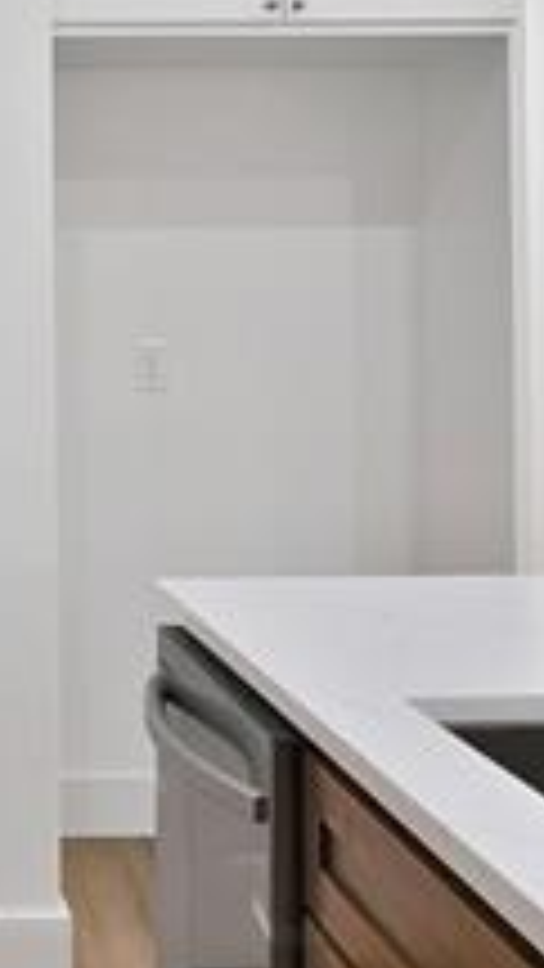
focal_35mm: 60
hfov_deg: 18.4
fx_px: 1538
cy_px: 243
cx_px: -193
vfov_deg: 34.2
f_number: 9
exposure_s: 1/4
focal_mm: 12
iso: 640
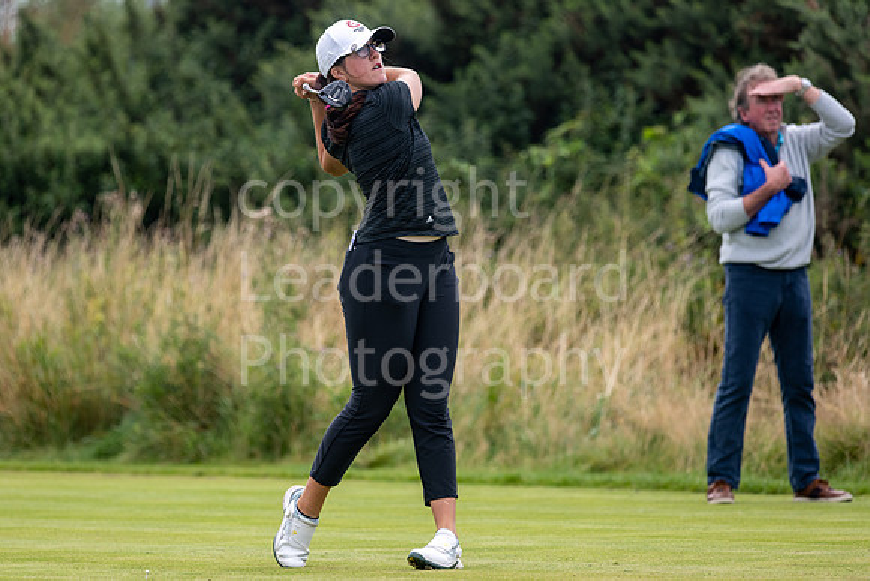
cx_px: 375
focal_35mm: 343
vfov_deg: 4.0
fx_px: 8296
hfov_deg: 6.0
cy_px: 254
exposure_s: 1/1250
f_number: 5
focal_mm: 300
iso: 200
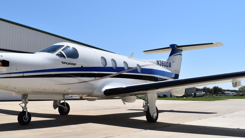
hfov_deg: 53.1
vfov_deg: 31.9
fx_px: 240
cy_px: 84
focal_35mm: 37
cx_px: 85
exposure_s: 1/500
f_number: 11
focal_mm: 18
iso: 200
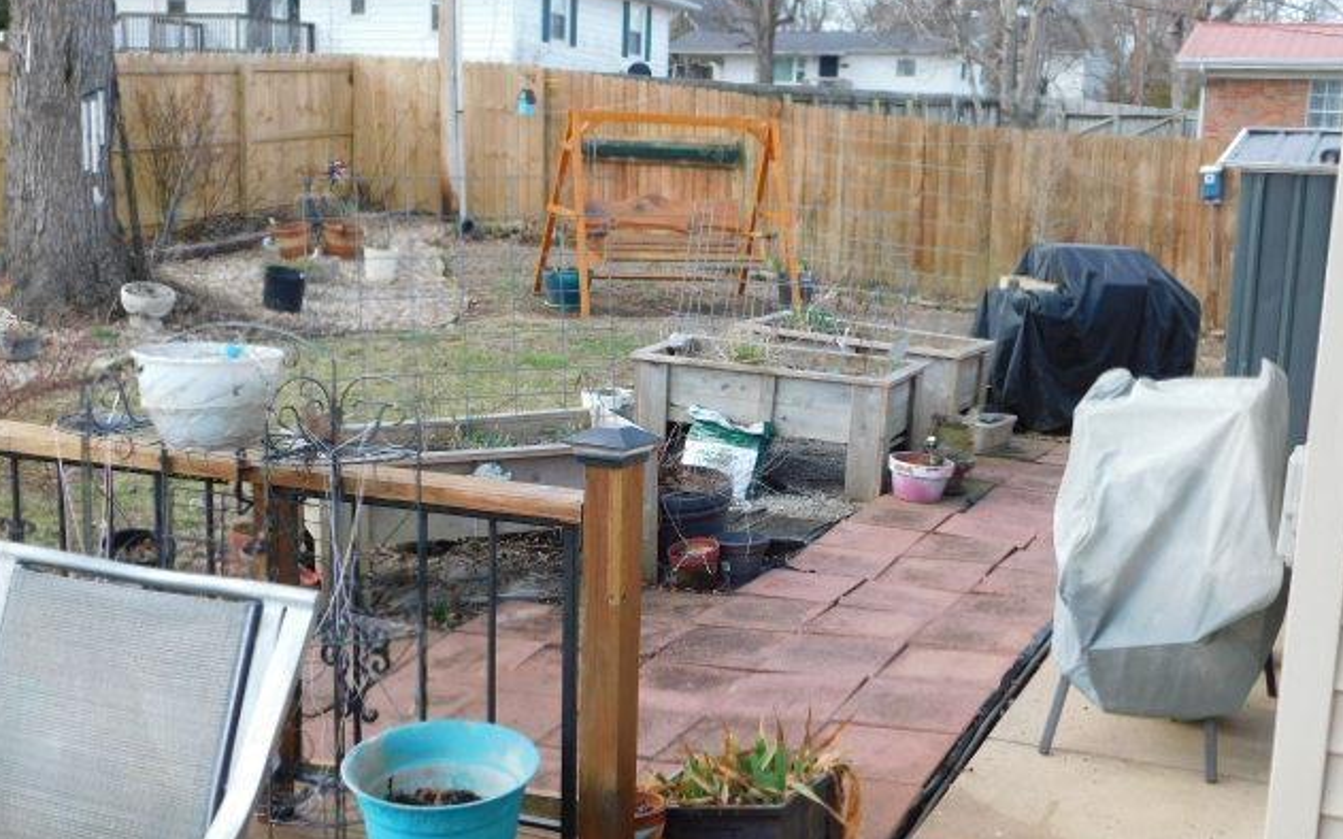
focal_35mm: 43
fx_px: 1573
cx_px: 670
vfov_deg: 29.8
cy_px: 449
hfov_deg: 46.2
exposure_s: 1/160
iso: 125
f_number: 3.6
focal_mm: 7.1
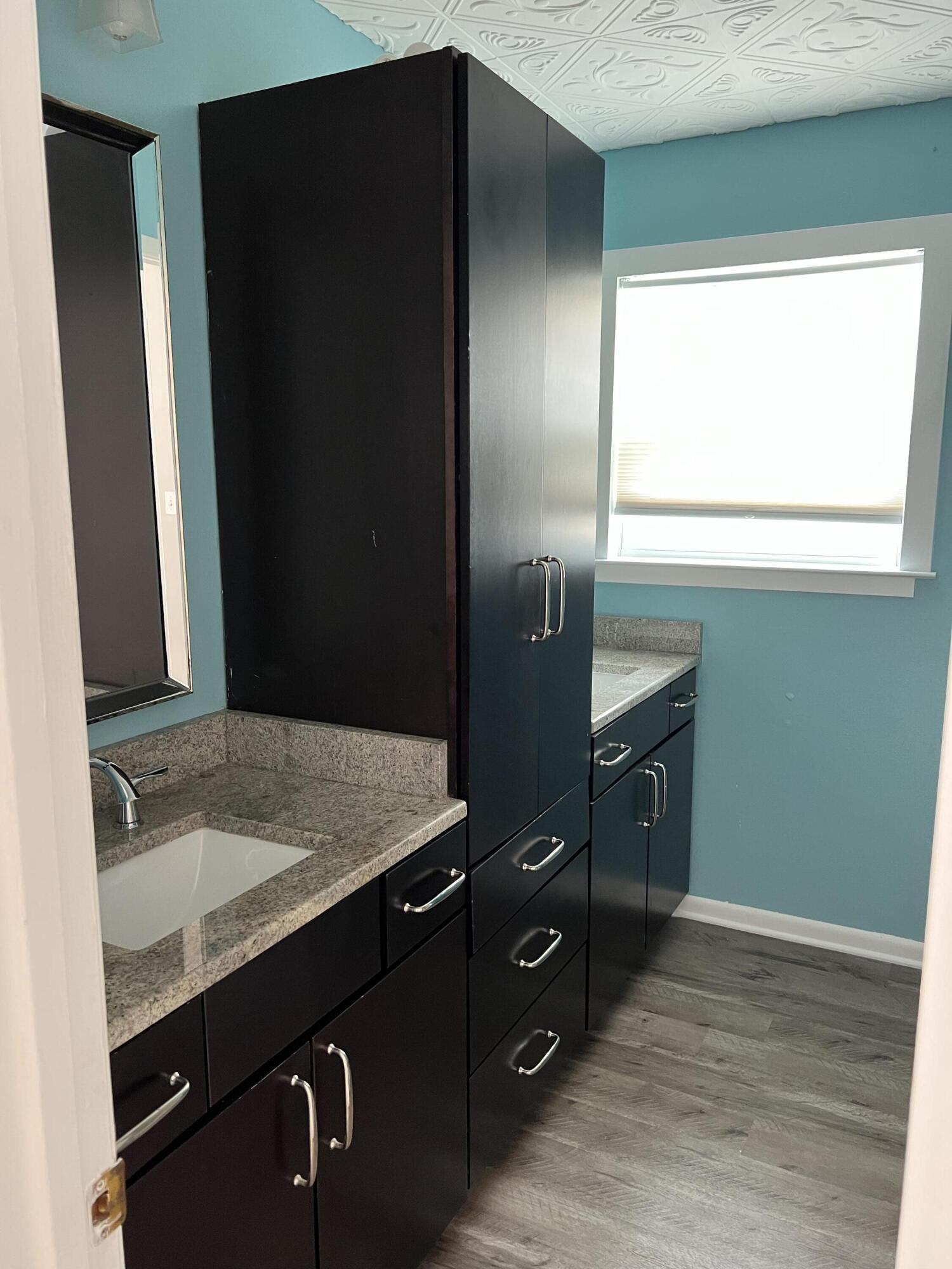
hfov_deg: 53.1
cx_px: 476
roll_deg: -0.1
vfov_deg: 67.3
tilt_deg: -9.5
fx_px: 953
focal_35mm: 26
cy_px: 634
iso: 200
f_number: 1.5
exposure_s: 1/60
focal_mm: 5.7
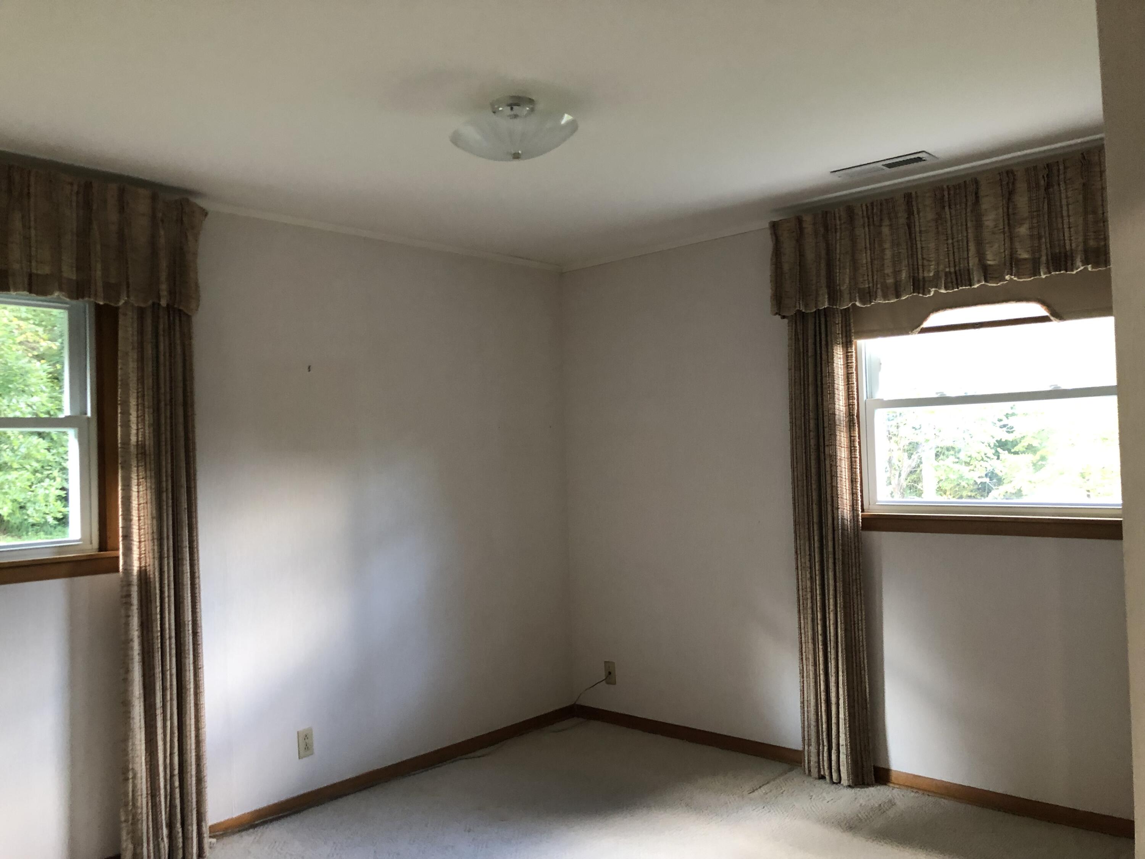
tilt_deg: +1.0
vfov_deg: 49.7
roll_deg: +1.6
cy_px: 430
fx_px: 926
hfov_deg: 63.4
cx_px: 572
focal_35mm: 28
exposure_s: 1/15
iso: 64
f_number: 1.8
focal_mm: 4
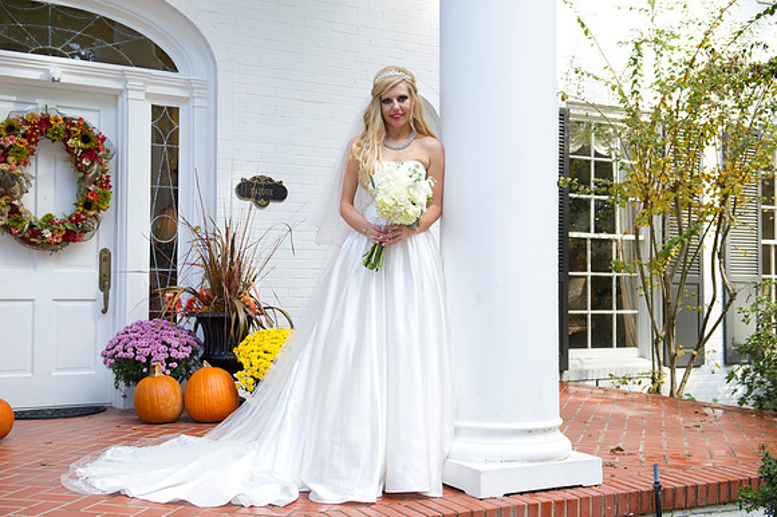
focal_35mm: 45
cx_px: 388
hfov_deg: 43.6
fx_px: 971
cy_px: 258
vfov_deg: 29.8
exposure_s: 1/200
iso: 400
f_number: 5
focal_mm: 45
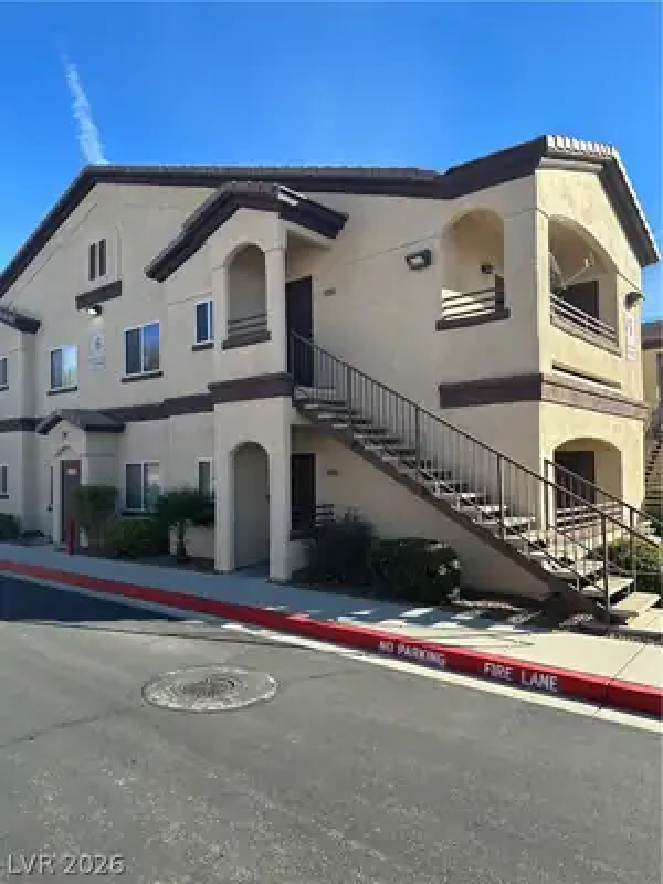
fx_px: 613
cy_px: 442
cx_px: 332
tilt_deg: +1.5
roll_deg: -0.3
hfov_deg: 56.8
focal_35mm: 24
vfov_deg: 71.6
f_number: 1.78
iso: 80
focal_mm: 6.86
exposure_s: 1/2028
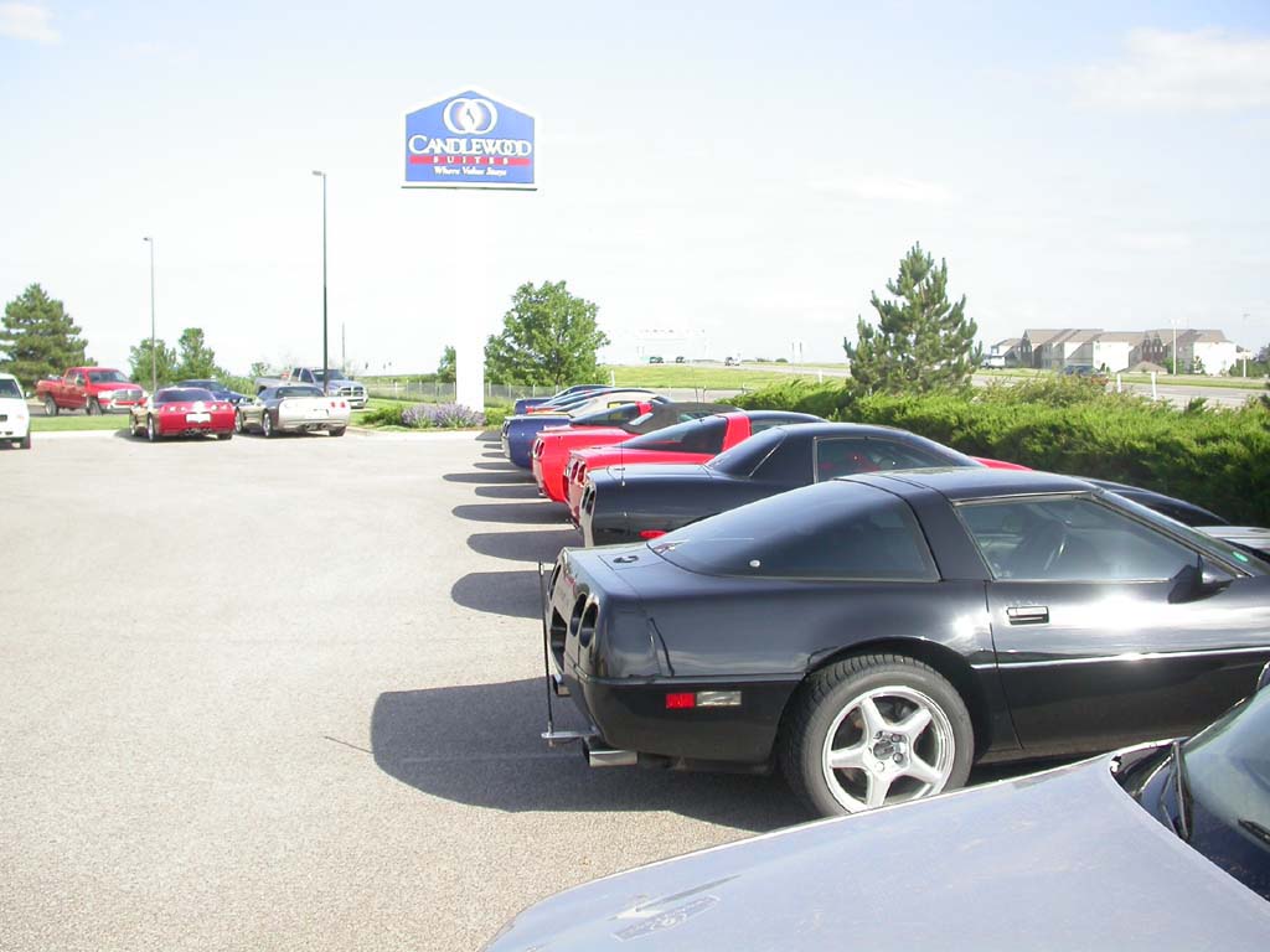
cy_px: 476
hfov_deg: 49.0
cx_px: 635
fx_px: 1394
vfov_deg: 37.7
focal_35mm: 38
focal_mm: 7.85
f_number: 2.6
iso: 100
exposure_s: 1/1000
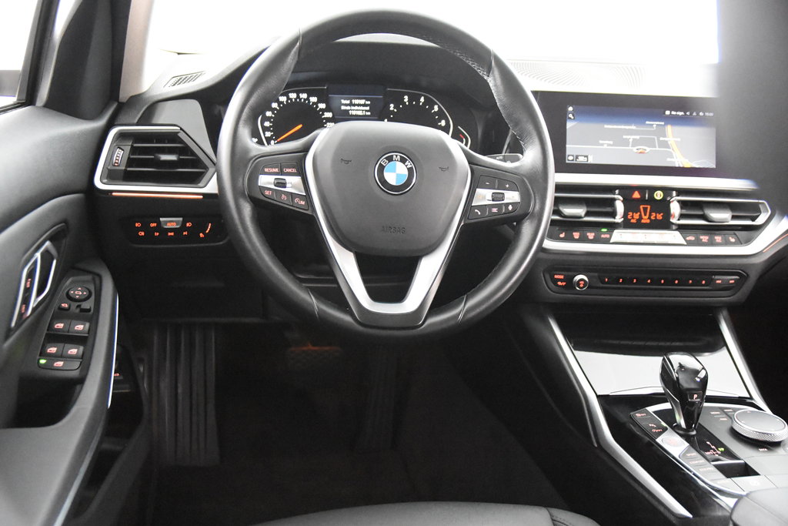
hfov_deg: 49.5
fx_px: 854
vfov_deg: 34.2
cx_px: 394
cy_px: 263
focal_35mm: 39
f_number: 3.2
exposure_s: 1/40
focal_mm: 26
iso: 12800
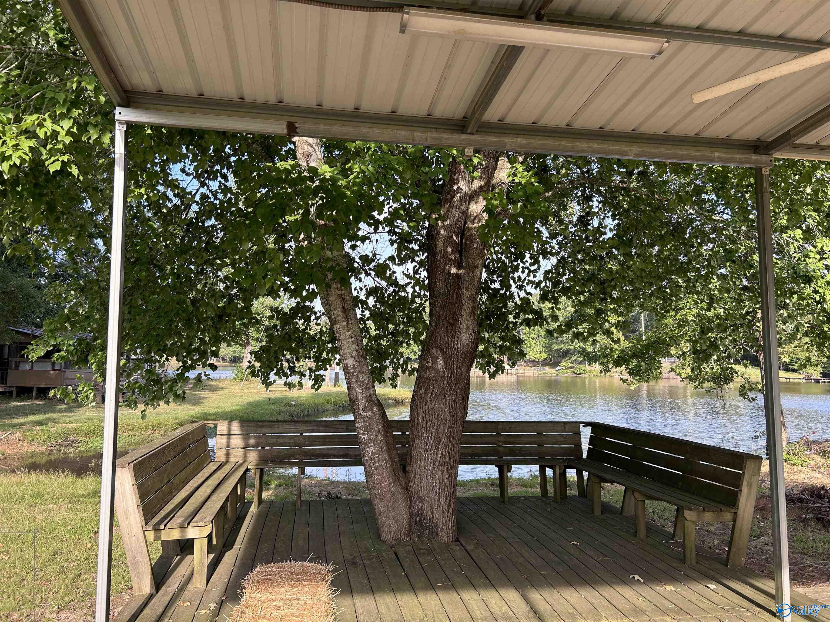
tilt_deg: +4.9
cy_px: 311
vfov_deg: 53.1
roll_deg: -0.5
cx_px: 415
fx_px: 623
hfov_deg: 67.3
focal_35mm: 26
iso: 50
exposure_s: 1/511
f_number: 1.5
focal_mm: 5.7
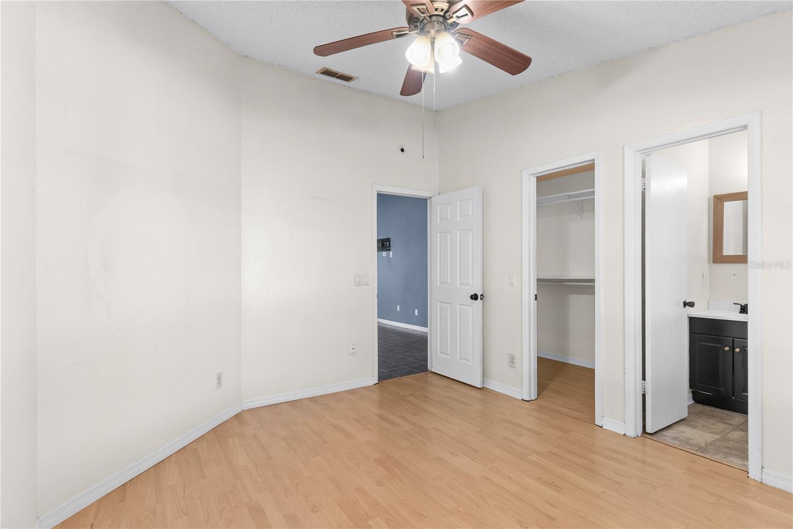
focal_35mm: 17
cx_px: 396
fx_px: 375
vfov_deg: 70.5
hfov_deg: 93.3
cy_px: 264
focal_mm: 17
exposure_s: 1/8
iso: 400
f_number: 8
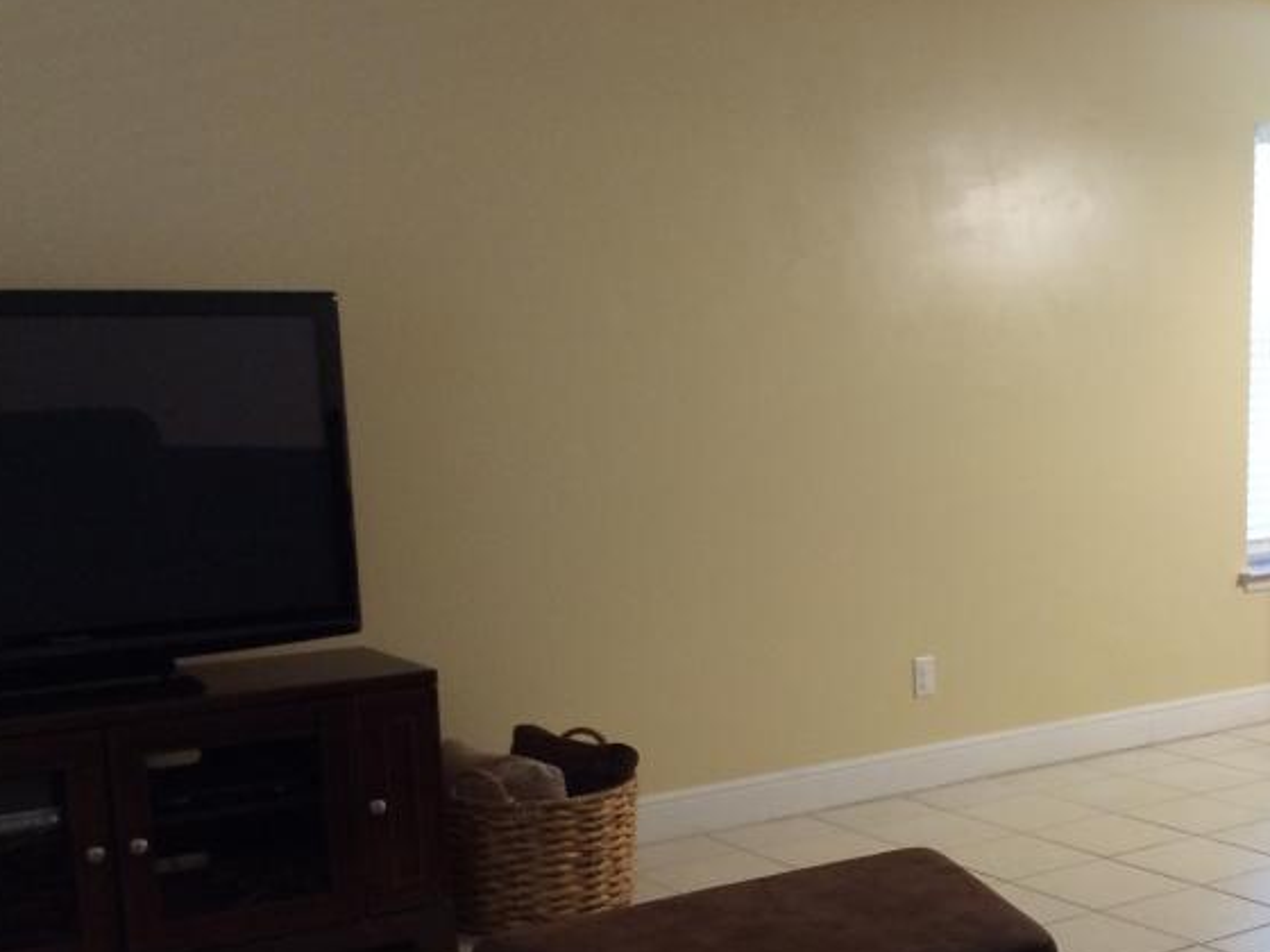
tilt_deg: -12.2
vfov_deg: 27.0
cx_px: 1000
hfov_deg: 35.1
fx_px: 1944
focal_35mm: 53
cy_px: 748
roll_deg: +0.5
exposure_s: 1/30
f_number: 2.2
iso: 160
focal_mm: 4.15
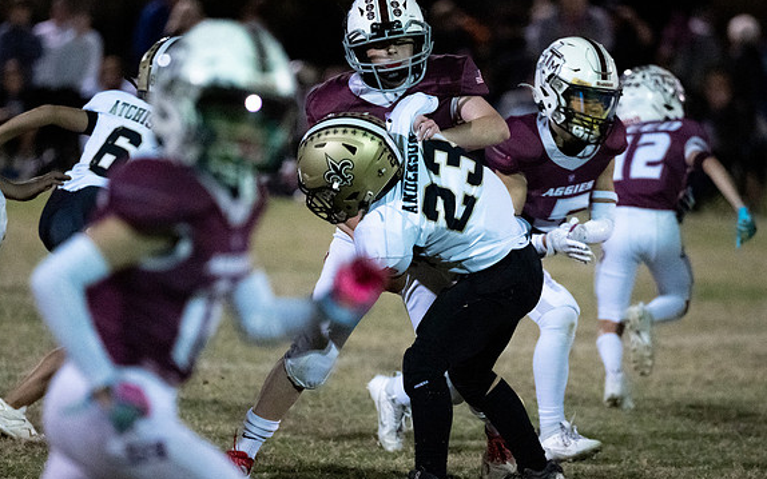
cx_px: 405
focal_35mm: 339
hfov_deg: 6.2
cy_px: 330
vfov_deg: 3.9
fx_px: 7088
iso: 12800
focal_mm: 200
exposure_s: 1/1000
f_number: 2.8
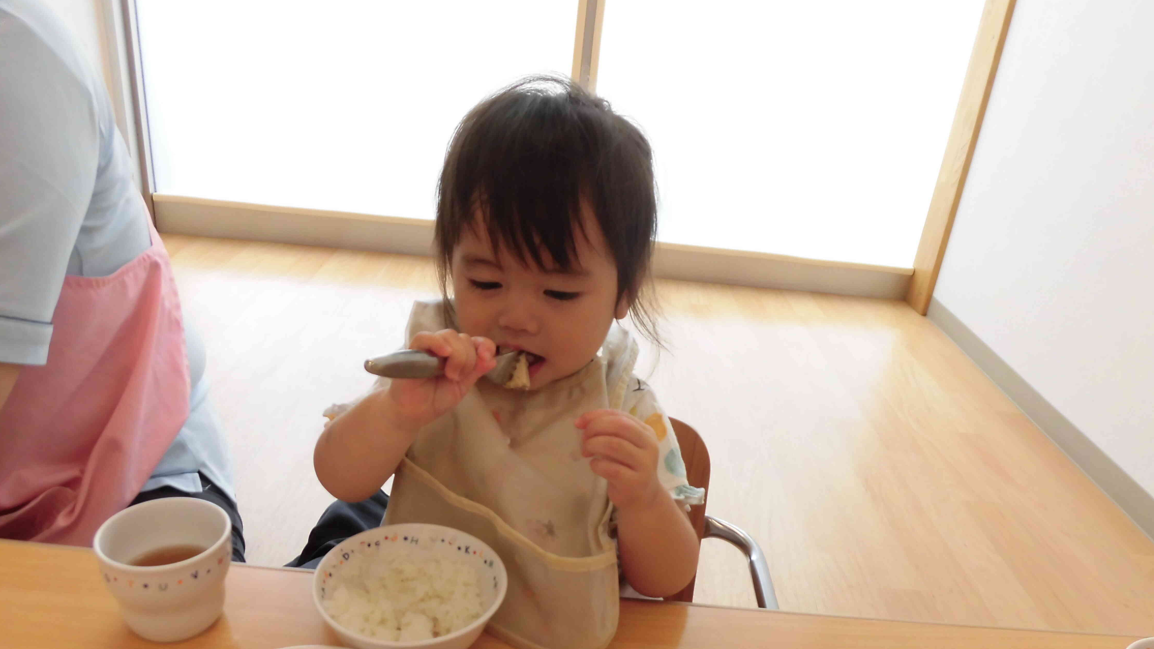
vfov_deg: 42.5
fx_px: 826
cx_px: 593
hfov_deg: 69.8
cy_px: 414
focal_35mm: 27
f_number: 3.1
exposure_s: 1/100
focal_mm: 4.3
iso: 100
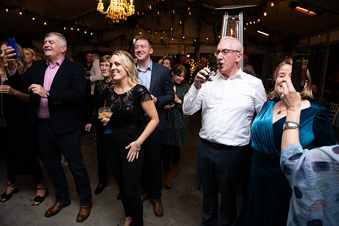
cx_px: 170
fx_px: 226
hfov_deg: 73.7
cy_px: 113
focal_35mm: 24
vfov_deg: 53.2
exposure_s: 1/160
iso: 800
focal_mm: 24
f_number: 3.5
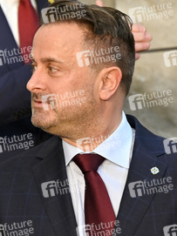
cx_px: -12
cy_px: 122
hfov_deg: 4.6
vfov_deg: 6.2
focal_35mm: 319
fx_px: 2177
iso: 400
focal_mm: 200
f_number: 2.8
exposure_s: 1/400
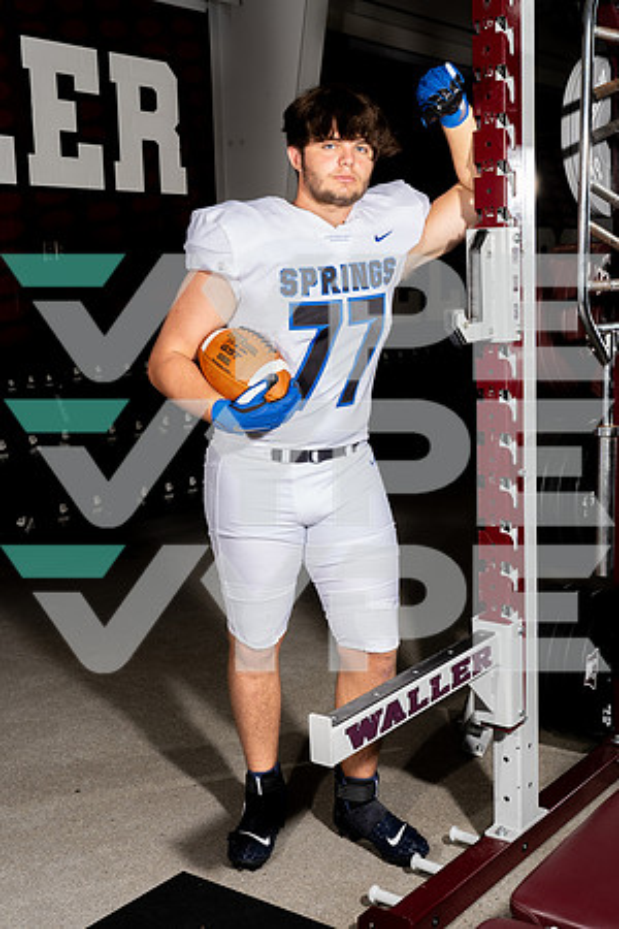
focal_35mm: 44
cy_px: 464
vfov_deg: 44.5
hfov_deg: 30.5
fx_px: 1135
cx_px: 310
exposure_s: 1/250
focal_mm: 44
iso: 200
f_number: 7.1
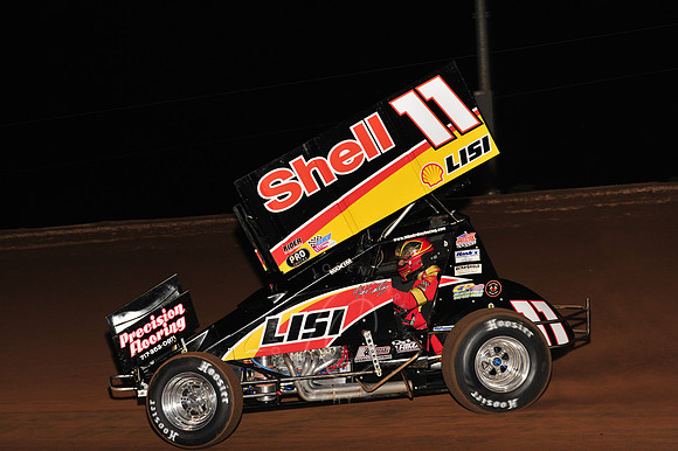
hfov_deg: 23.7
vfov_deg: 15.9
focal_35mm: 86
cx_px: 339
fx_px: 1619
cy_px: 226
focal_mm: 86
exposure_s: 1/320
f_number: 8
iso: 1000
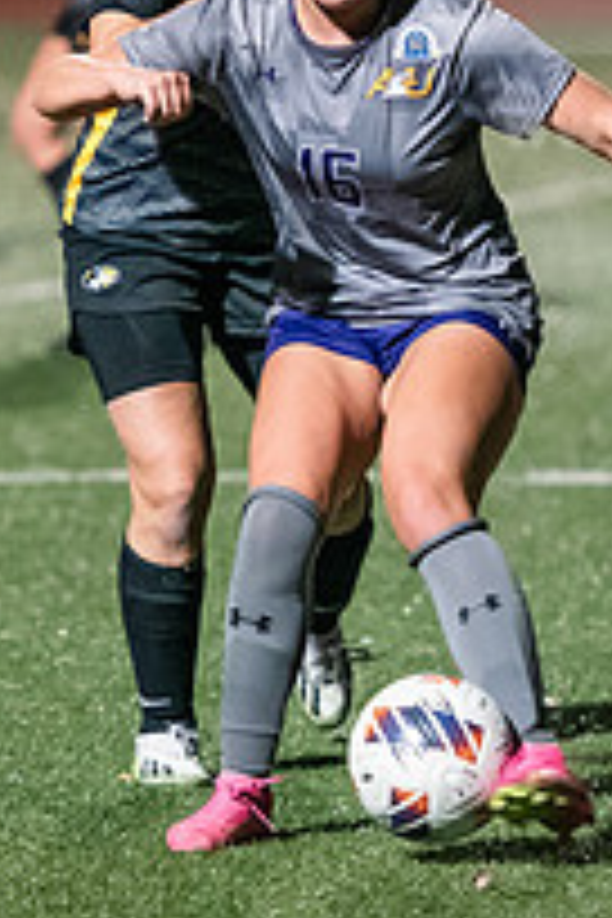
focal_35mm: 441
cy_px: 223
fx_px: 11245
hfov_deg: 3.1
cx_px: 297
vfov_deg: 4.7
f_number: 2.8
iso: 8000
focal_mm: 155
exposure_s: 1/1000
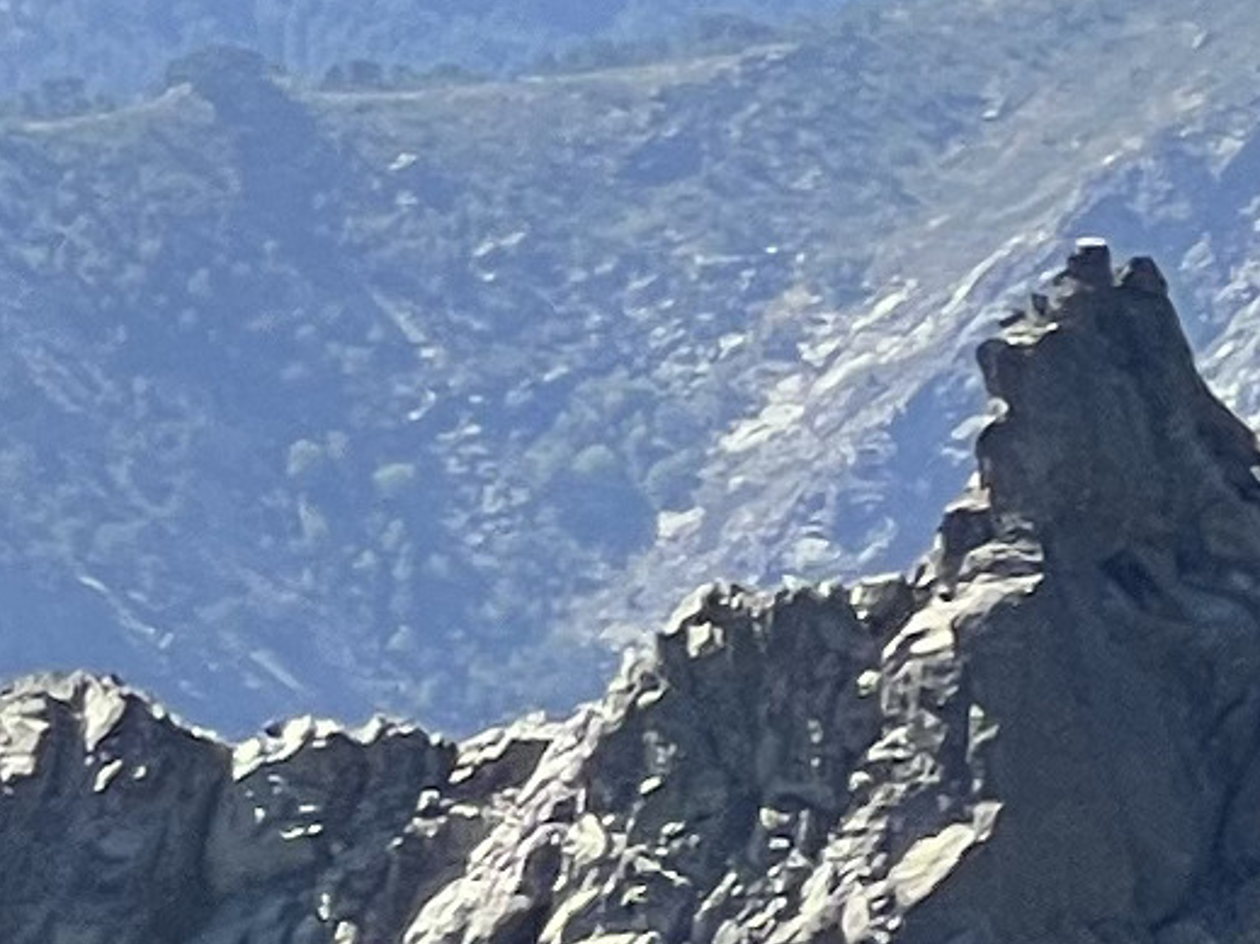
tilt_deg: -10.1
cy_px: 277
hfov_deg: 3.3
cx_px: 3600
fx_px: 21616
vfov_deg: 2.5
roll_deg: -0.3
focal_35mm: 594
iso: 32
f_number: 2.8
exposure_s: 1/742
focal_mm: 9
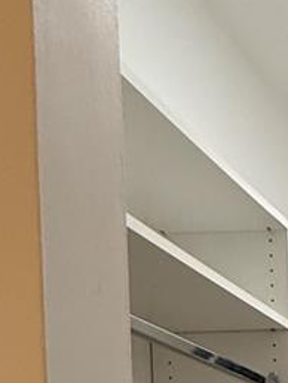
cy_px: 549
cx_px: 588
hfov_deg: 16.6
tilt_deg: -1.1
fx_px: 720
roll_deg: +1.1
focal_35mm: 65
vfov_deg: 24.3
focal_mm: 2.22
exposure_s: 1/120
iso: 320
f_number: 2.2
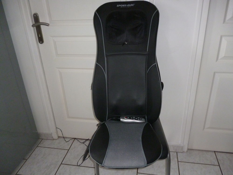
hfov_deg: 63.4
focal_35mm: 28
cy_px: 88
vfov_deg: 49.7
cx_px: 116
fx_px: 188
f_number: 3.1
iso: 400
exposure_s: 1/60
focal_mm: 5
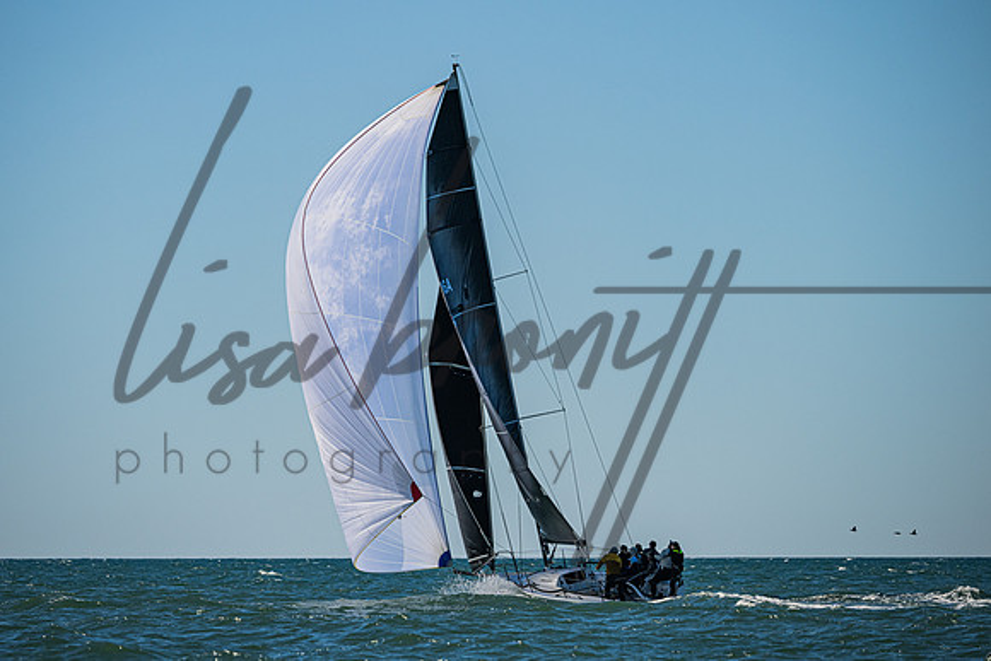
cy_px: 280
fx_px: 7612
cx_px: 483
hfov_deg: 7.4
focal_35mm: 276
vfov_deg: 5.0
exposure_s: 1/6400
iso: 400
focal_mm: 230
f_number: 5.6
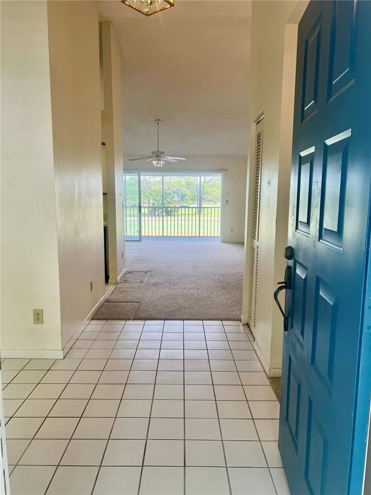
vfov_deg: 67.3
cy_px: 248
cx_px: 186
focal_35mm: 26
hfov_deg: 53.1
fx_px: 371
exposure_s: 1/170
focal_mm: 5.7
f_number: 1.5
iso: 50
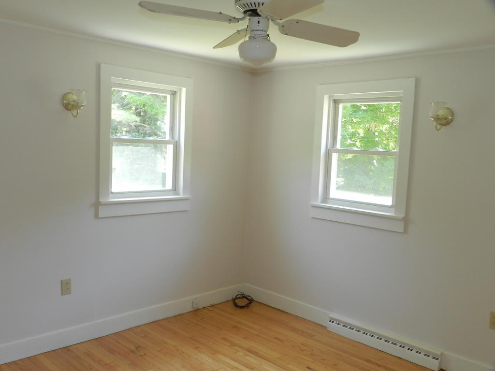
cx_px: 248
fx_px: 458
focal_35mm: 32
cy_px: 186
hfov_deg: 56.8
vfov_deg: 44.2
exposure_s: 1/30
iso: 180
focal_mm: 5.6
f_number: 3.7
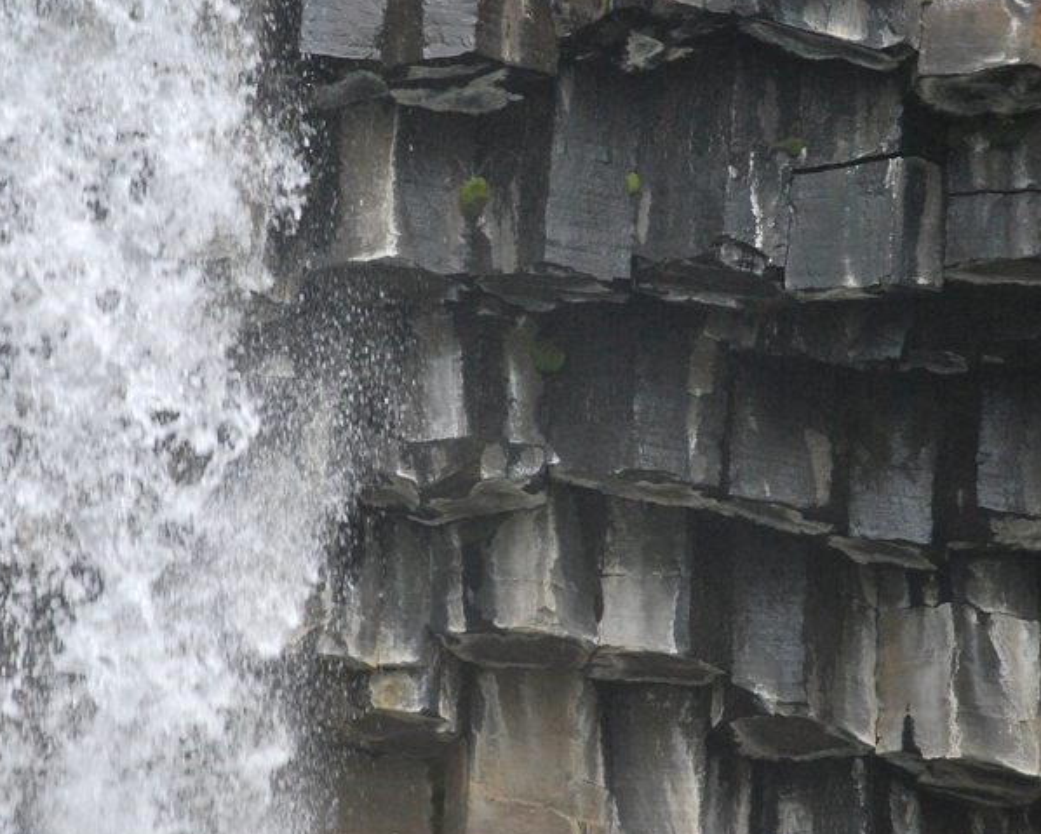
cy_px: 404
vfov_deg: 4.1
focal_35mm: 377
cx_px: 430
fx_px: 11621
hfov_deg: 5.1
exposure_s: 1/320
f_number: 5.6
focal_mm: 200
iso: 800
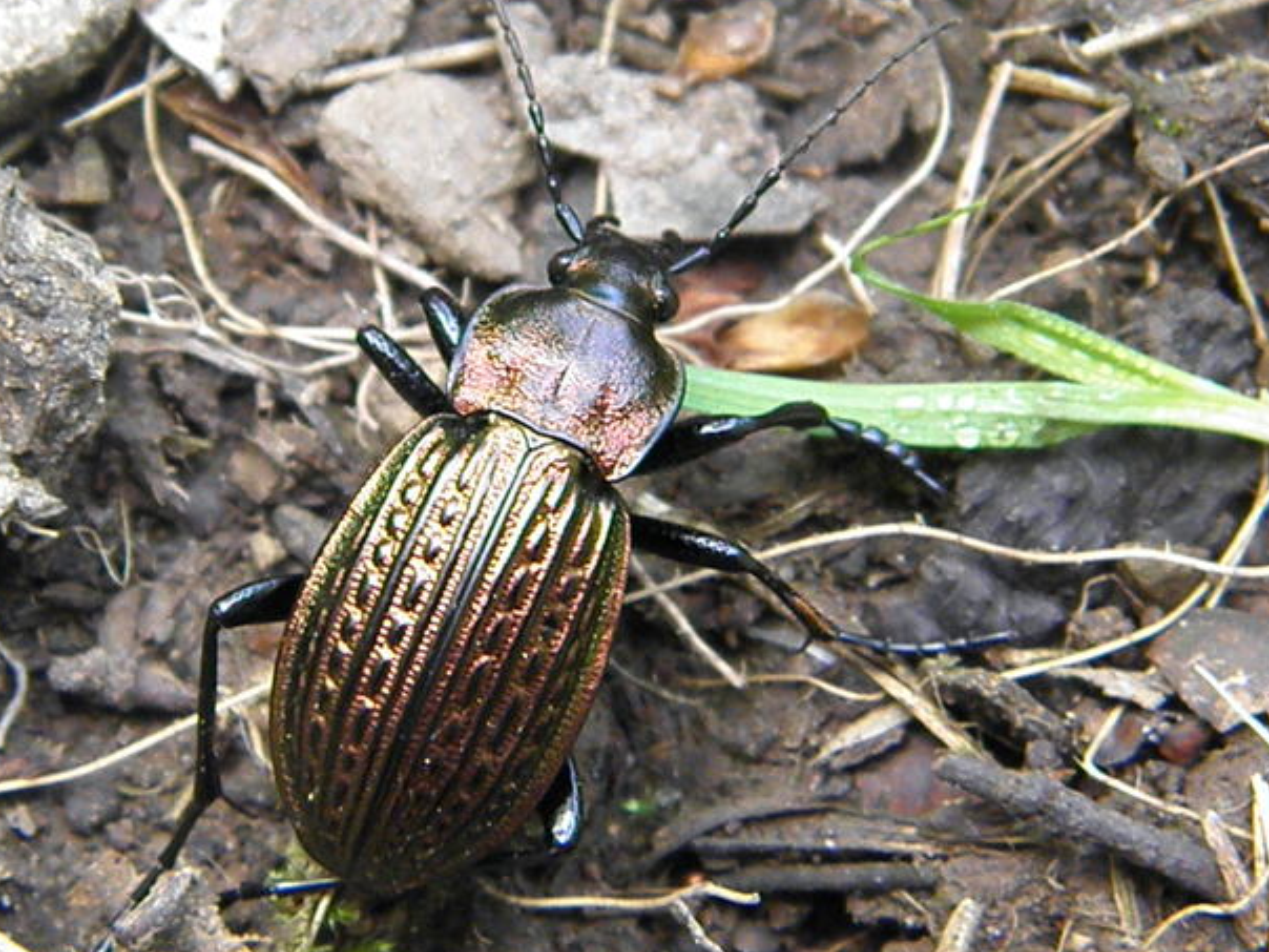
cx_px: 566
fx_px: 4143
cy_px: 523
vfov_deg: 13.1
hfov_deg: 17.4
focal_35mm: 113
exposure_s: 1/60
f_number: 4.4
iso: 800
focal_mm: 14.3
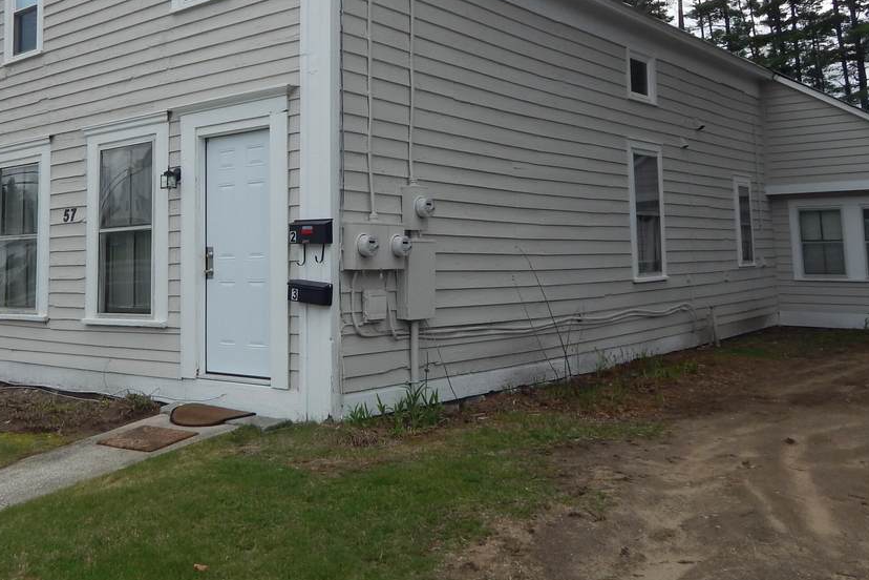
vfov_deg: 35.3
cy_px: 159
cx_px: 344
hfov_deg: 51.5
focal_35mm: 37
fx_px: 893
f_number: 6
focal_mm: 4
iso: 125
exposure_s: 1/400
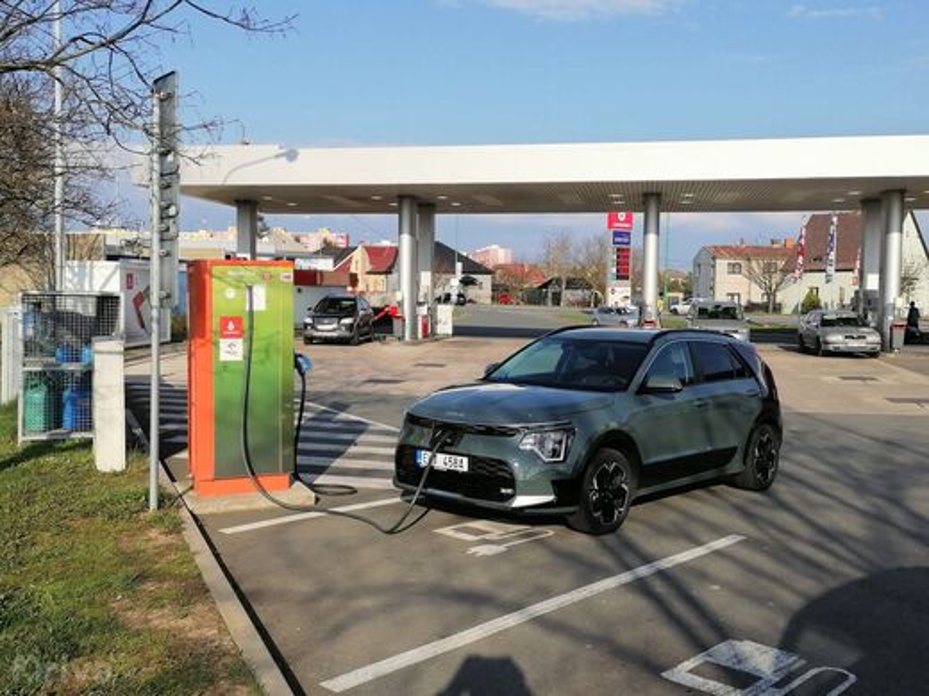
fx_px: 966
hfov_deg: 51.4
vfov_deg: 39.7
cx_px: 464
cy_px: 348
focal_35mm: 36
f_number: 1.8
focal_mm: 5.3
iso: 50
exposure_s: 1/2304
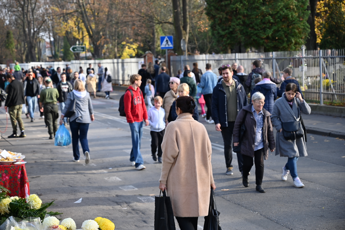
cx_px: 172
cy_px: 115
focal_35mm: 70
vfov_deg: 19.5
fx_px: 671
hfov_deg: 28.8
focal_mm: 70
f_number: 4
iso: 180
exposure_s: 1/320
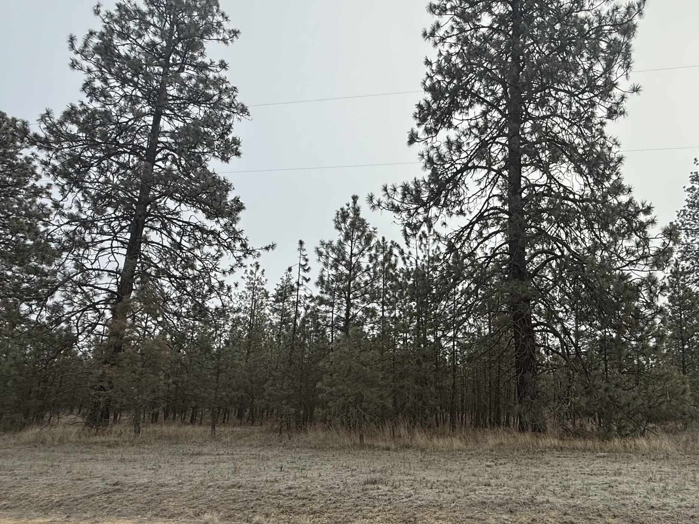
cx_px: 473
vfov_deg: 58.5
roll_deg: +2.2
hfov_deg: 71.5
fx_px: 464
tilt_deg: +11.1
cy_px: 306
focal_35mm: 23
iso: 50
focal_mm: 2.22
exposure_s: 1/864
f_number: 2.2
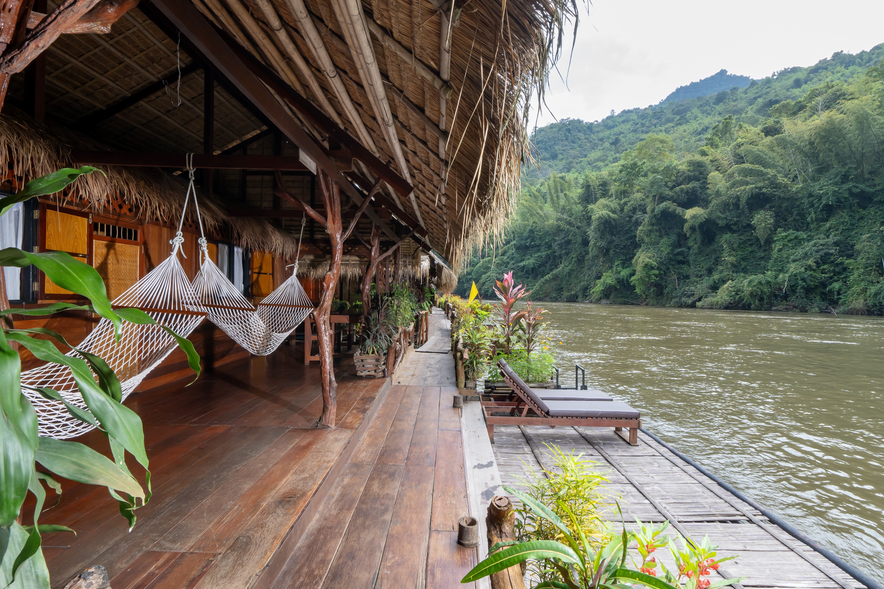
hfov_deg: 90.0
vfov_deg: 67.4
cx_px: 454
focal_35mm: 18
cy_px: 295
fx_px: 442
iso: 400
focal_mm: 14
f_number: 13
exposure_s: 1/50
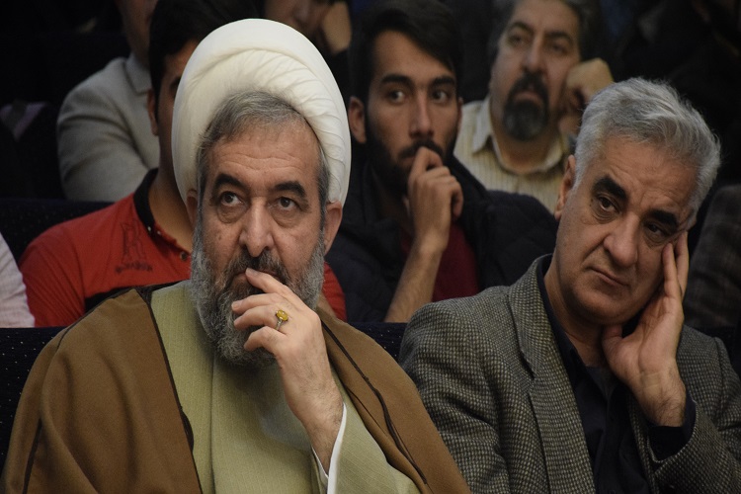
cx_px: 370
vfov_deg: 6.5
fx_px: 4322
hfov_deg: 9.8
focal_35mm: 210
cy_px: 247
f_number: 5.6
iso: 3200
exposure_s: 1/50
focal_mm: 140
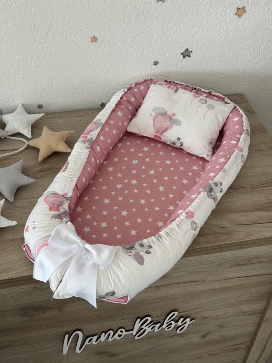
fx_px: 503
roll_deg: -3.8
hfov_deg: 30.3
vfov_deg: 39.7
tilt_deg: -44.2
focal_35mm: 48
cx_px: 136
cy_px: 182
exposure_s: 1/121
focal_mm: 6.76
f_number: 1.78
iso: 50
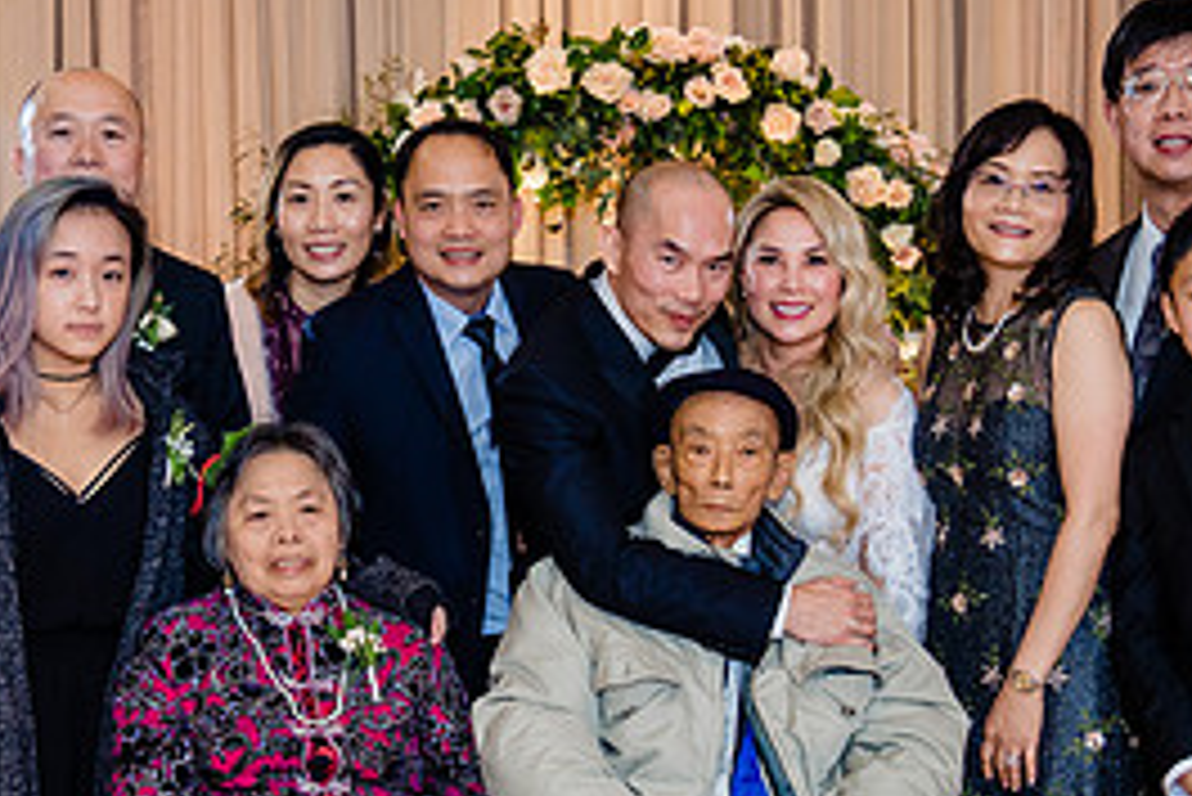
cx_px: 576
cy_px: 610
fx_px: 2352
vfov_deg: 19.1
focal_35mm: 71
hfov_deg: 28.4
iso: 1000
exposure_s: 1/160
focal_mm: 28
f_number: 4
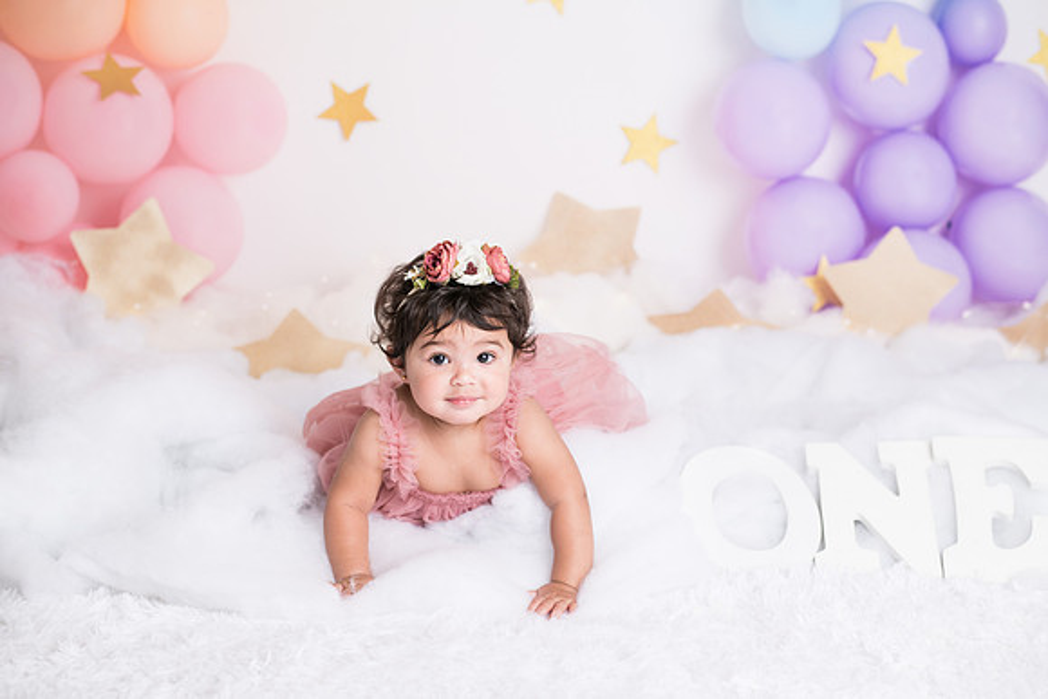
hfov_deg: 39.6
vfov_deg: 27.0
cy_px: 350
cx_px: 524
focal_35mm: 50
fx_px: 1456
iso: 200
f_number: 3.5
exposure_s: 1/200
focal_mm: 50
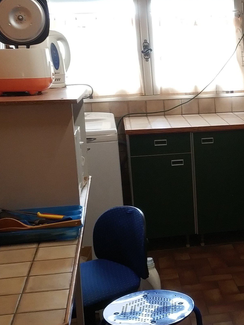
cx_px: 262
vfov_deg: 24.4
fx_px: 752
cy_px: 166
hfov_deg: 17.8
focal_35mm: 80
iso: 311
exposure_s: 1/25
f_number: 2
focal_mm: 4.5
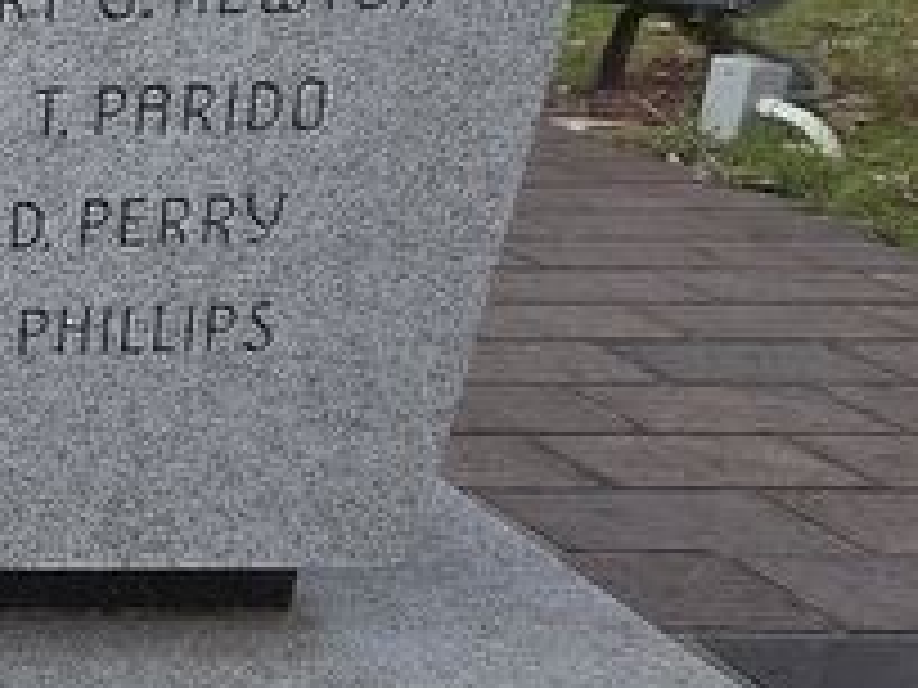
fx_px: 1352
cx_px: -614
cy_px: 36
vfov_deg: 27.3
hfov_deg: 24.1
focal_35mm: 51
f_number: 2.2
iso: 50
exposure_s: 1/303
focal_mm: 2.2
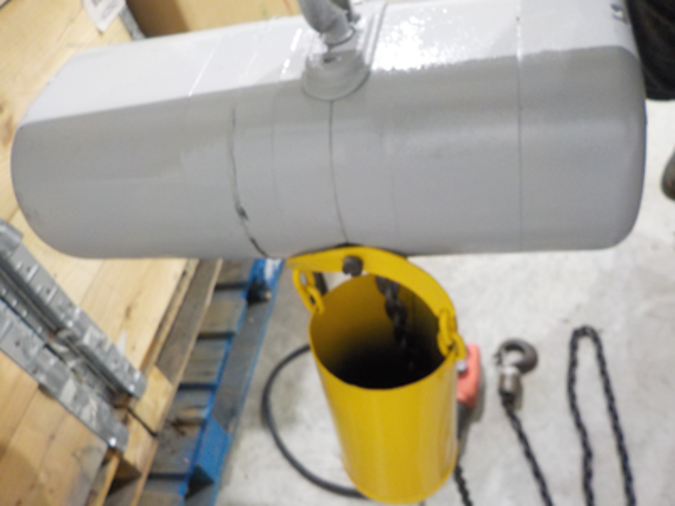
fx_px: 585
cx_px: 338
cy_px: 253
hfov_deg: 60.0
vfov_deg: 46.8
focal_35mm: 30
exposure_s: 1/15
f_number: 3.3
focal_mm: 4.1
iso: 400
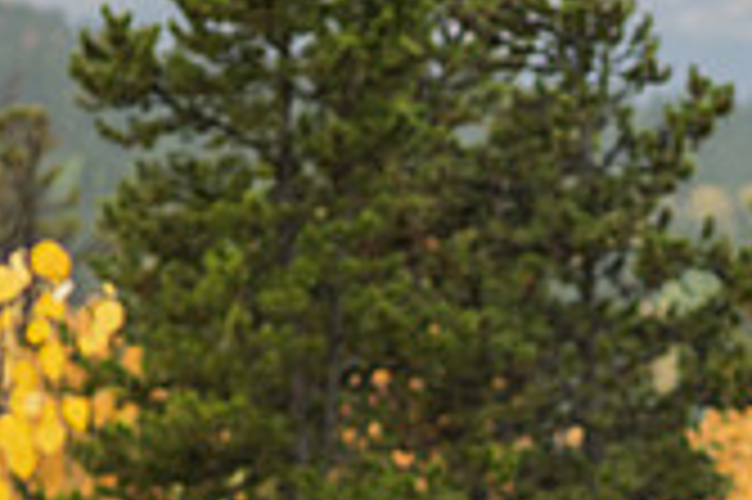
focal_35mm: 295
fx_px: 6156
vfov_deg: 4.6
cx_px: 635
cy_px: 856
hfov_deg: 7.0
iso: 320
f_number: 2.2
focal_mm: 85
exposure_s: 1/320
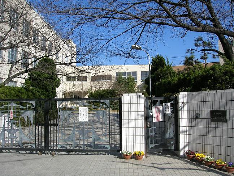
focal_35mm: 34
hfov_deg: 54.0
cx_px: 117
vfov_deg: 41.8
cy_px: 88
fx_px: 230
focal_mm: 5.7
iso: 50
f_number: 4.9
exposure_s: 1/530
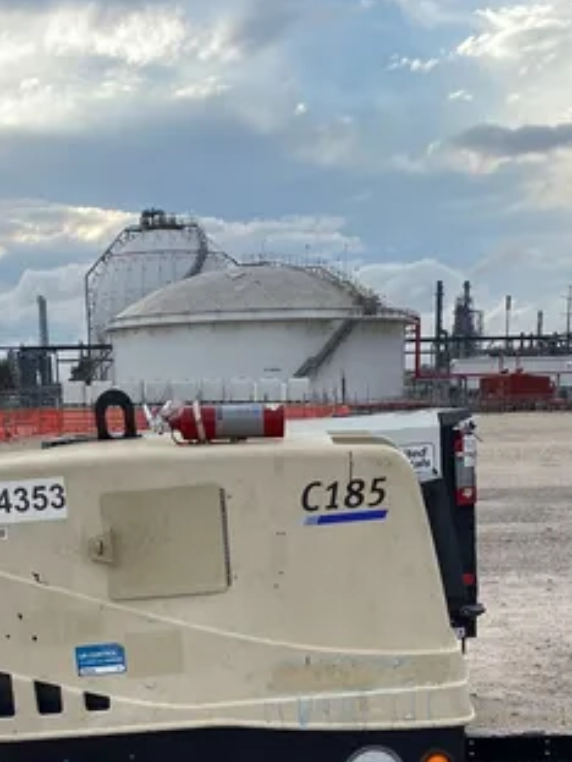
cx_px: 242
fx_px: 1344
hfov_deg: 24.0
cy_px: 854
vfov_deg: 28.5
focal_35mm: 61
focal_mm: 4.25
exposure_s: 1/1007
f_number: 1.8
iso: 32
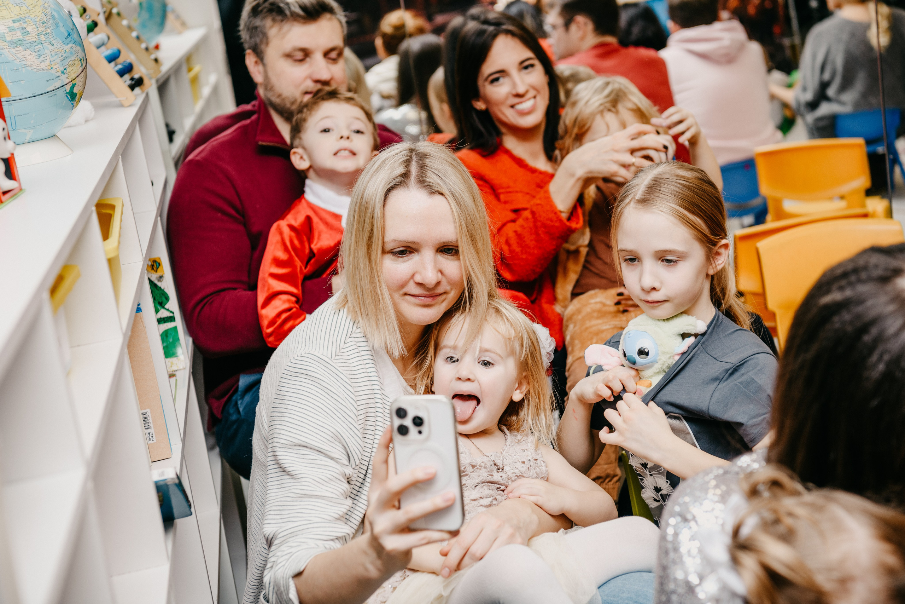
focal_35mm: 62
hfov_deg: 32.4
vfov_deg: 21.9
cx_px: 452
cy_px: 302
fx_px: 1559
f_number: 4
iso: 250
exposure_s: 1/160
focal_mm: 62
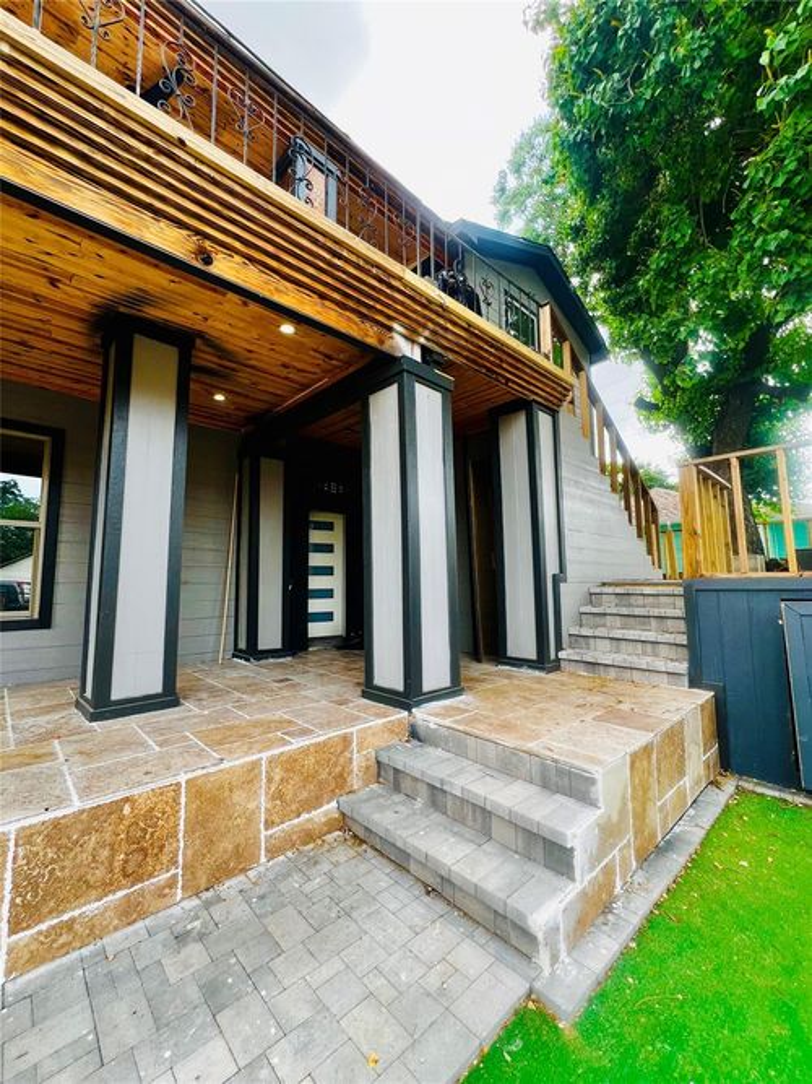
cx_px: 406
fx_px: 407
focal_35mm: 13
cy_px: 542
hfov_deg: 89.9
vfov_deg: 106.2
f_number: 1.8
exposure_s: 1/300
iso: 32
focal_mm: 1.57
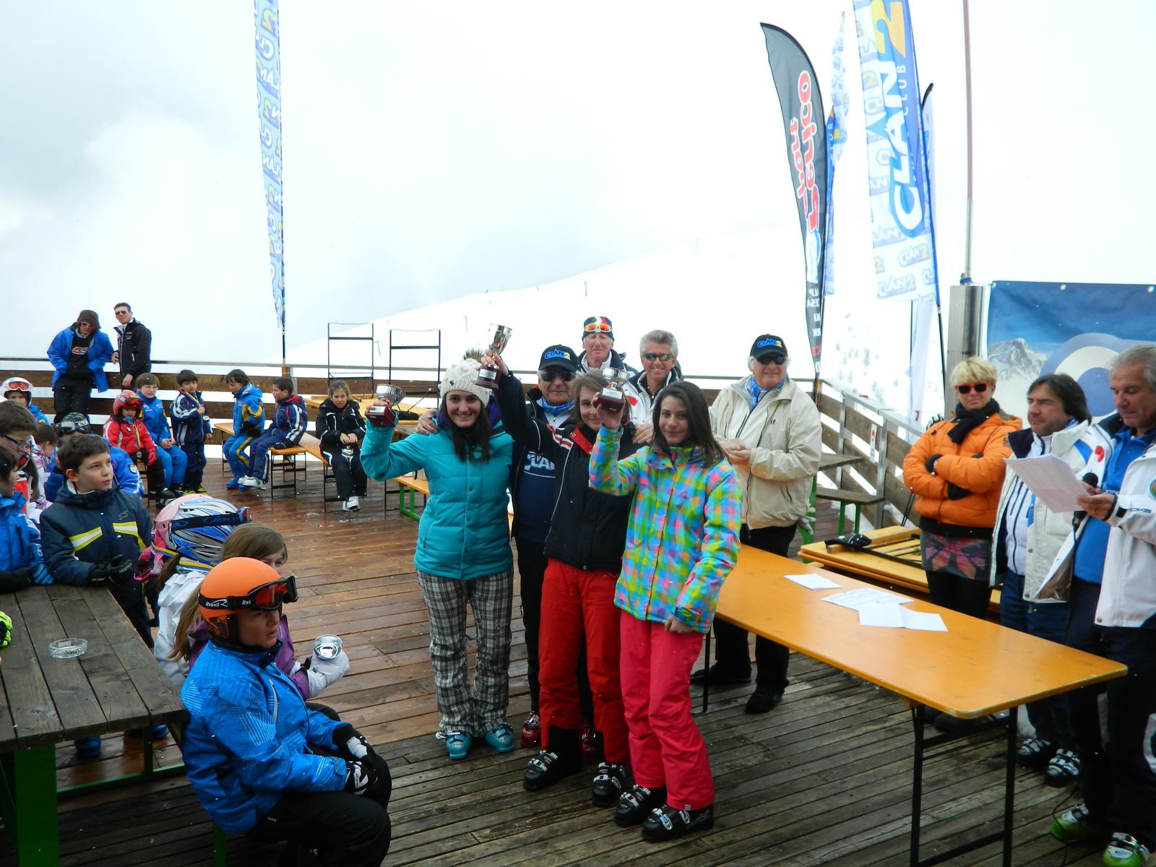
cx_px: 578
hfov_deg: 58.4
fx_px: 1035
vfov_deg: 45.4
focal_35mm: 31
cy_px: 434
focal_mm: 5.6
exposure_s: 1/800
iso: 80
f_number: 3.2
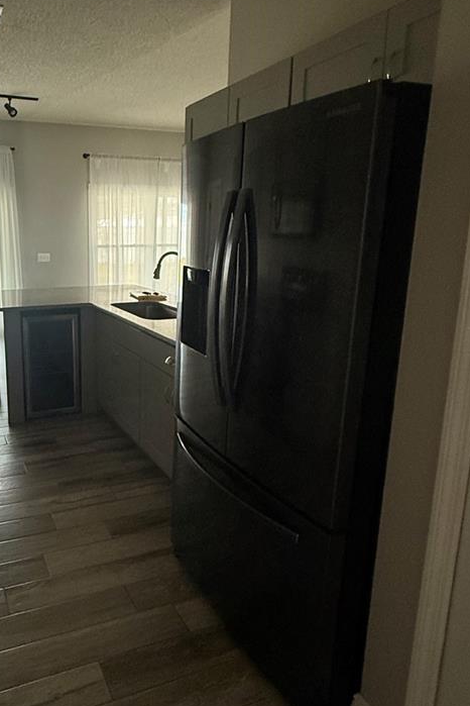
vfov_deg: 71.4
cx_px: 107
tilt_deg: -10.8
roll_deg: +0.1
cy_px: 332
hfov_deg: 48.9
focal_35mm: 25
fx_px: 490
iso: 400
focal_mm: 2.22
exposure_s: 1/60
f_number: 2.2
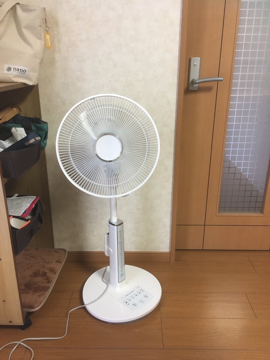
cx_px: 135
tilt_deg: -20.6
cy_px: 180
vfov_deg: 61.7
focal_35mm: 29
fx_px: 302
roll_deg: -0.2
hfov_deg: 48.2
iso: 125
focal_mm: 4.15
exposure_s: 1/30
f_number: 2.2
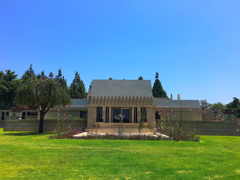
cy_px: 90
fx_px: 201
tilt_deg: +9.1
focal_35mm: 29
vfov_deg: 48.2
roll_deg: -0.2
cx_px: 120
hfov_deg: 61.7
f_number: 2.2
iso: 25
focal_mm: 4.15
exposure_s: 1/1350
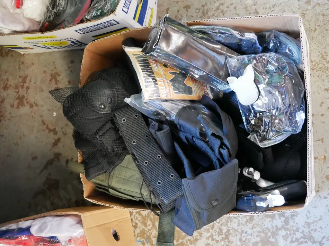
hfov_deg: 46.8
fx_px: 380
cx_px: 164
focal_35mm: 40
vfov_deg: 36.0
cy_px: 123
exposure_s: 1/20
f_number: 4.1
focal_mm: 20
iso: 3200
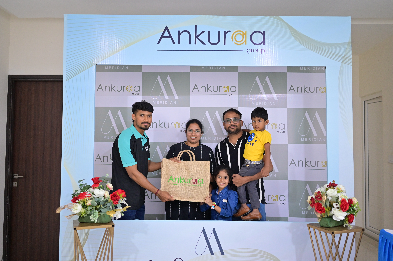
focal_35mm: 35
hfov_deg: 54.5
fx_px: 382
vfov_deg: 37.8
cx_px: 196
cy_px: 130
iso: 2000
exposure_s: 1/125
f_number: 1.8
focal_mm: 35
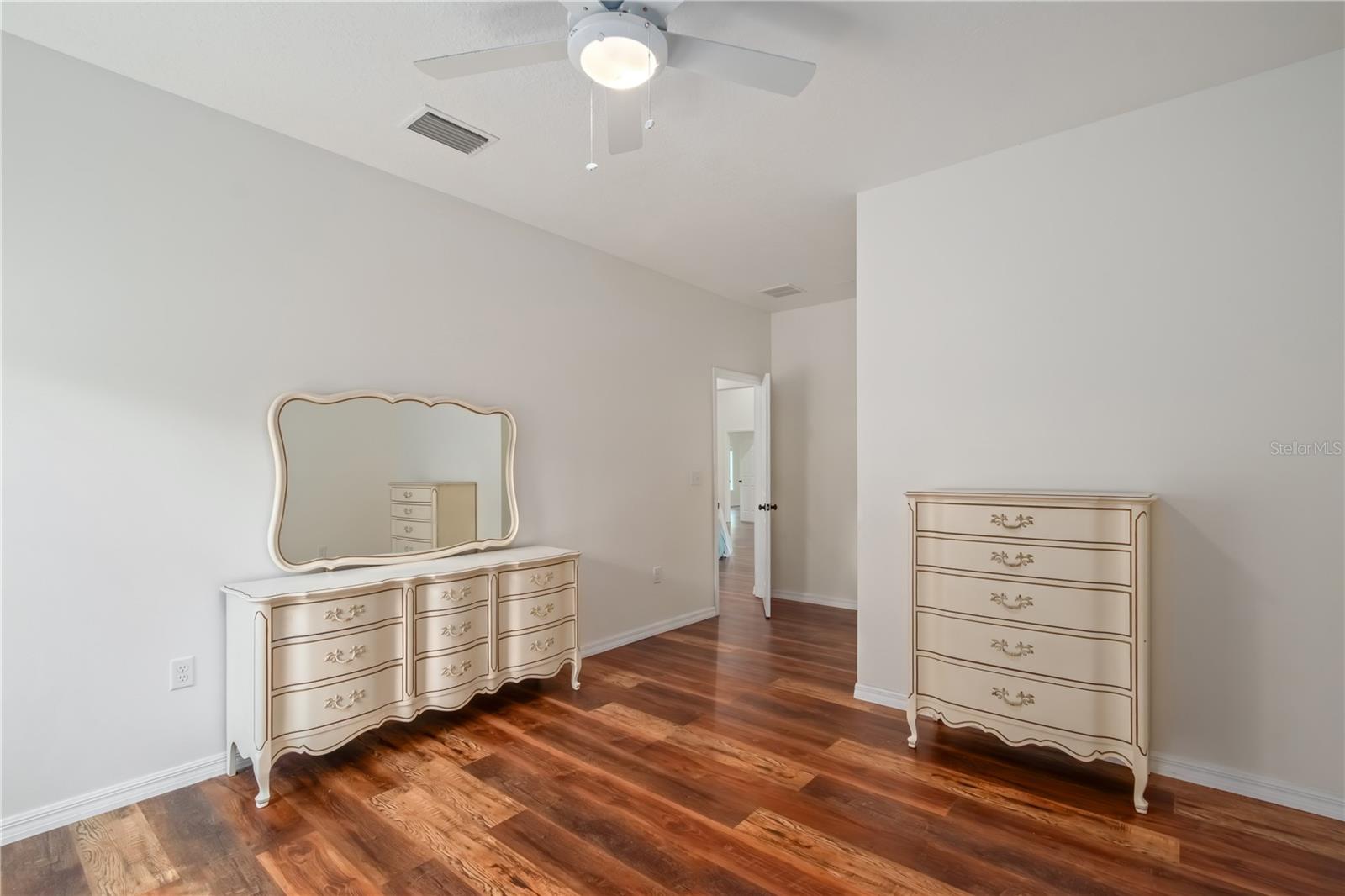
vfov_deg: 77.3
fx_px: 560
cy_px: 448
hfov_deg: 100.4
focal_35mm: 15
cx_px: 672
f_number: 9
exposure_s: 1/8
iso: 250
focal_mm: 10
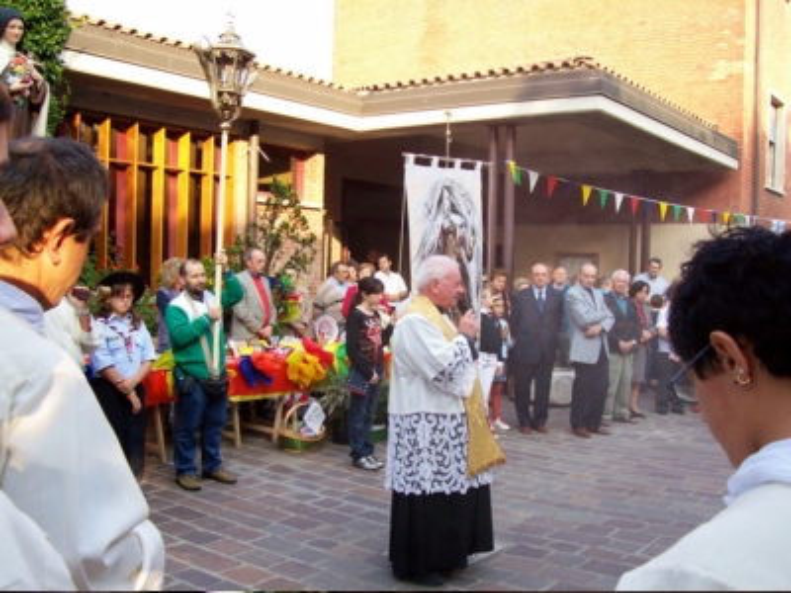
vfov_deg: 41.8
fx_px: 777
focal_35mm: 34
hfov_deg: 54.0
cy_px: 296
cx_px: 396
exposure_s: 1/266
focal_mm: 5.6
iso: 80
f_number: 2.7
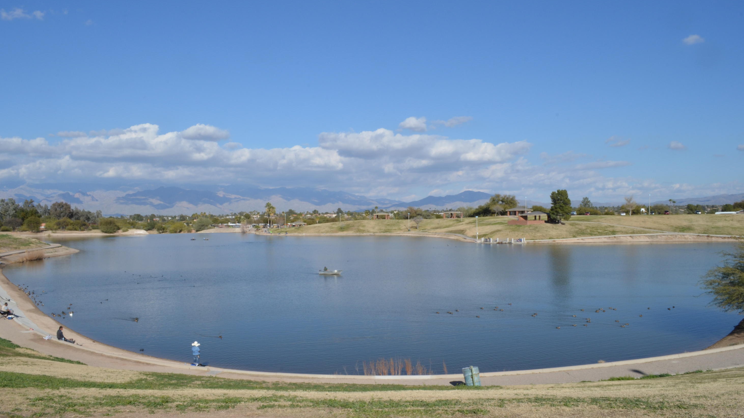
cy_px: 215
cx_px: 366
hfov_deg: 66.1
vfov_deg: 40.2
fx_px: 572
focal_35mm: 29
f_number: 22
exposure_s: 1/200
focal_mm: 18
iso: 400
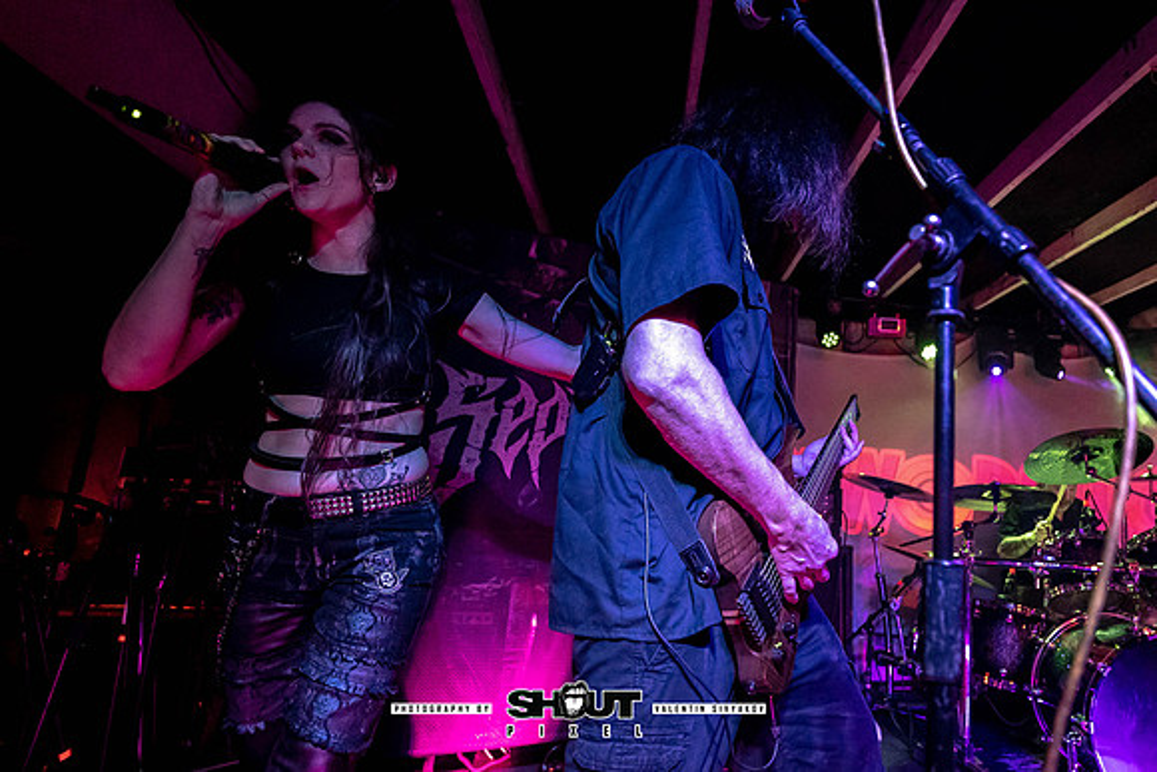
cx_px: 788
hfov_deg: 83.1
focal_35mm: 19
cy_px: 394
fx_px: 613
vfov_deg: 64.4
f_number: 2.8
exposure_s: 1/200
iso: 3200
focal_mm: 14
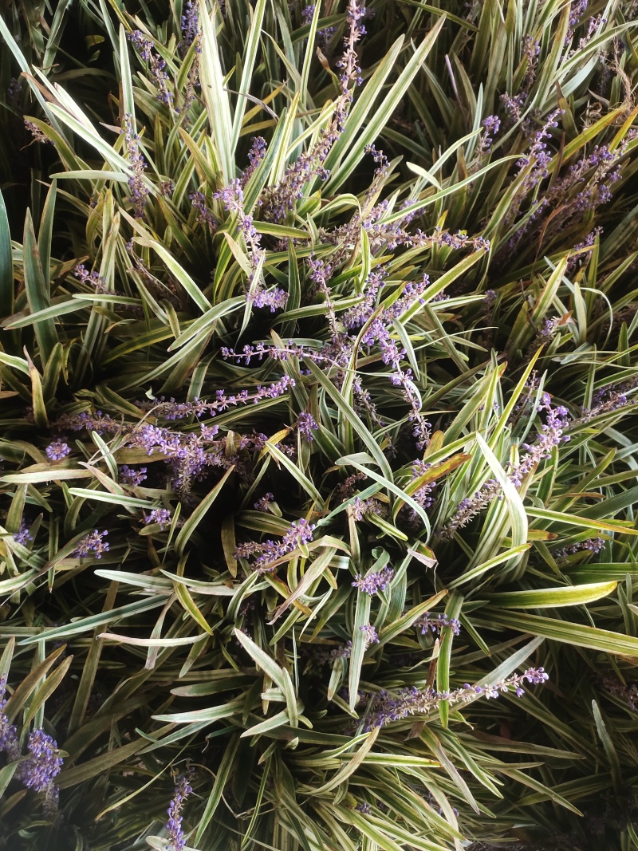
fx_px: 565
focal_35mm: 23
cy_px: 426
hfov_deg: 58.9
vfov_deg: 73.9
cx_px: 319
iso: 631
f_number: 1.79
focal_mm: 4.76
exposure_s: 1/100
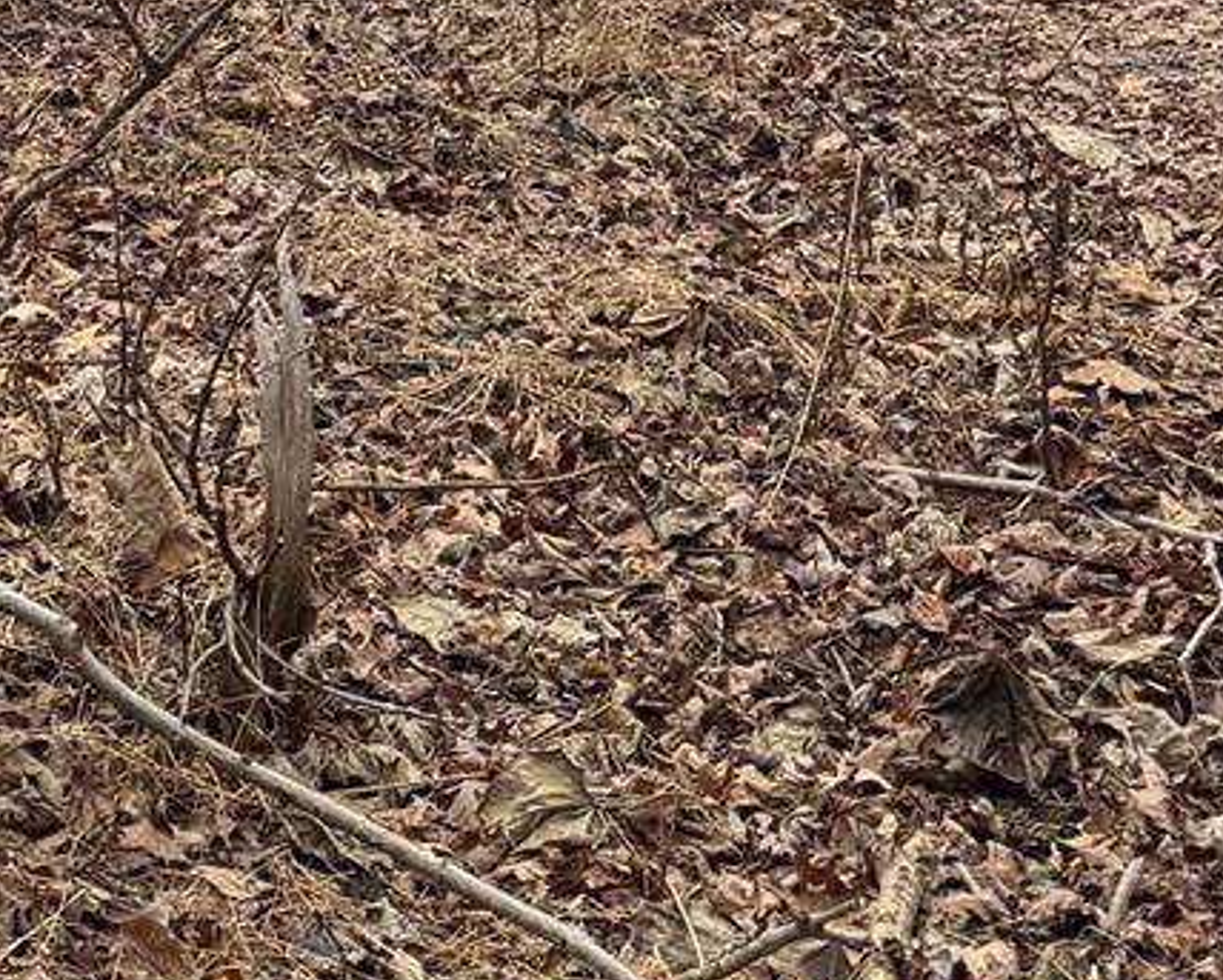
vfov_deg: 16.5
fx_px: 3043
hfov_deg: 21.2
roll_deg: +2.6
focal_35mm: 84
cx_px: -231
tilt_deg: -9.2
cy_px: -534
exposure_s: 1/1456
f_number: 1.78
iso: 80
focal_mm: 6.76
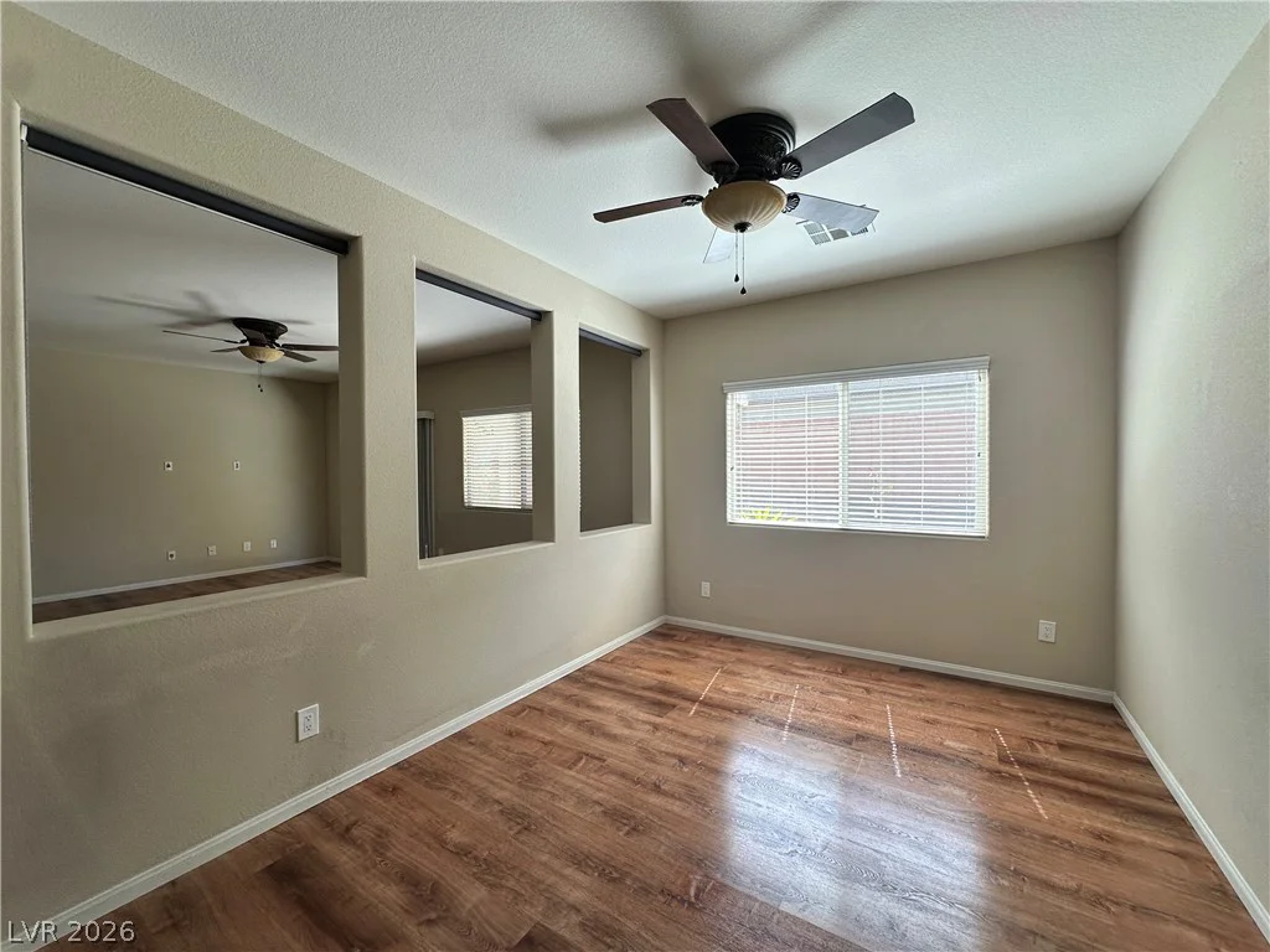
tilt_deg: -1.0
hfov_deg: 102.1
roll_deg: +0.6
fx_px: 514
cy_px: 476
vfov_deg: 85.7
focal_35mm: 14
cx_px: 635
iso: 40
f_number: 2.2
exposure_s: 1/121
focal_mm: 2.22
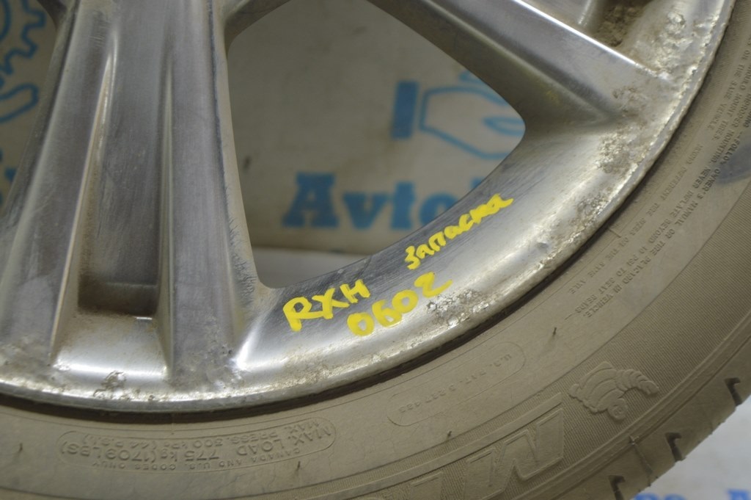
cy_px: 250
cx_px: 376
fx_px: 1720
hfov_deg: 24.6
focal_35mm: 82
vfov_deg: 16.5
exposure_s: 1/20
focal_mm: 55
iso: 400
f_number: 5.6
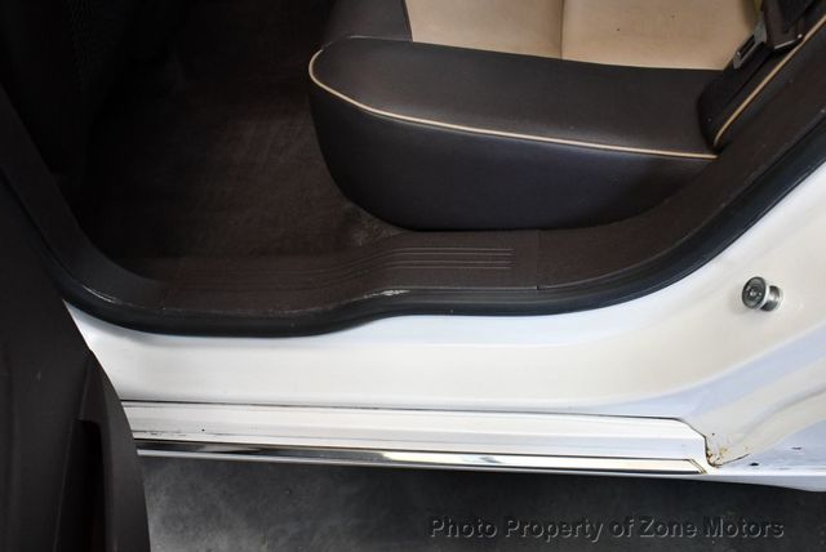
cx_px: 413
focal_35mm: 36
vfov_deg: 36.9
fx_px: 827
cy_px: 276
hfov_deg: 53.1
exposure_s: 1/125
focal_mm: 18
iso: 2500
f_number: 3.5
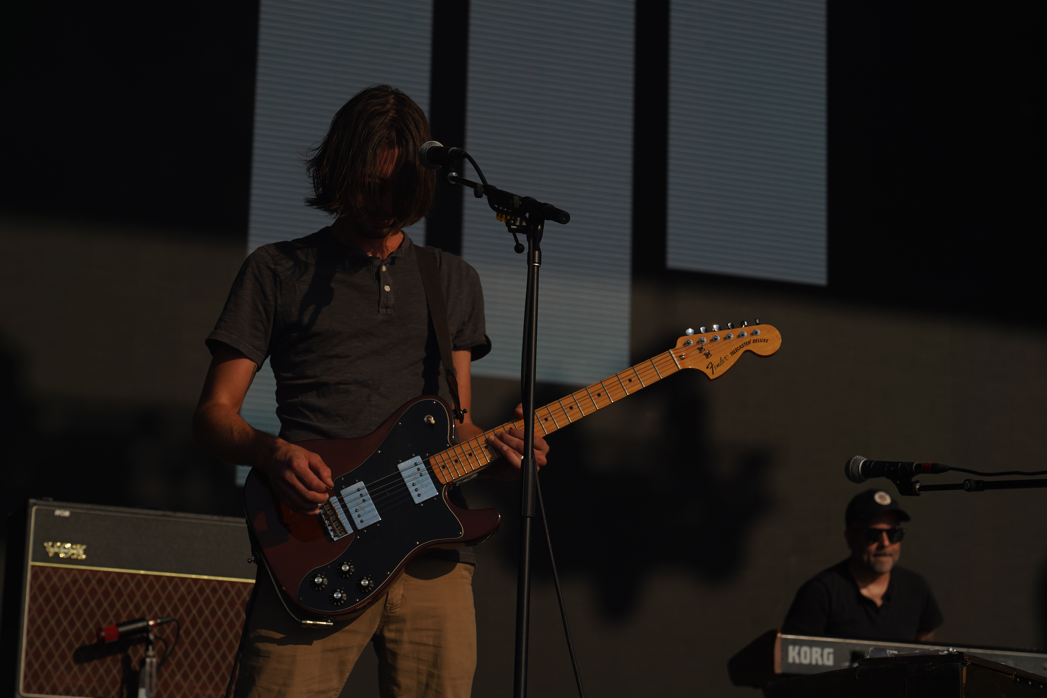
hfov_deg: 19.5
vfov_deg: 13.0
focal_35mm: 105
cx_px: 524
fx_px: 3054
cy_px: 349
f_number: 8
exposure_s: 1/1000
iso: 100
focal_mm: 105
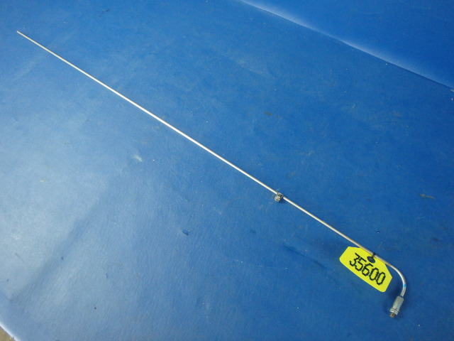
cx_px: 227
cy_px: 170
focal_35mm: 28
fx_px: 367
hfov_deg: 63.4
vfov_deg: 49.7
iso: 400
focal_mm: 5
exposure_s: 1/30
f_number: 3.9
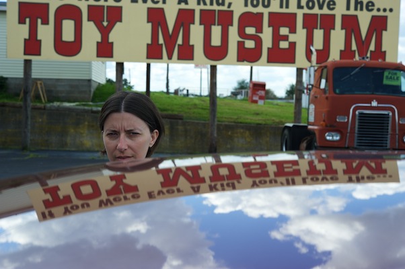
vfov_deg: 22.6
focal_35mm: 60
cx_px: 202
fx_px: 674
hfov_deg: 33.4
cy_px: 134
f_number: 10
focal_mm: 60
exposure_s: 1/400
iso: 400
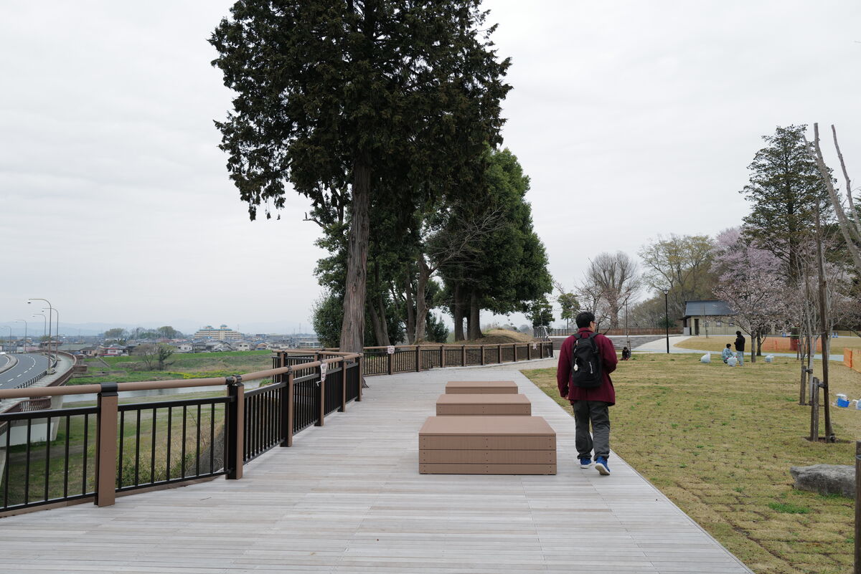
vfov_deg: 46.4
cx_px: 430
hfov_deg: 65.5
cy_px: 287
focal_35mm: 28
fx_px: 670
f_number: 3.5
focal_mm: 28
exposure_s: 1/125
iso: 100
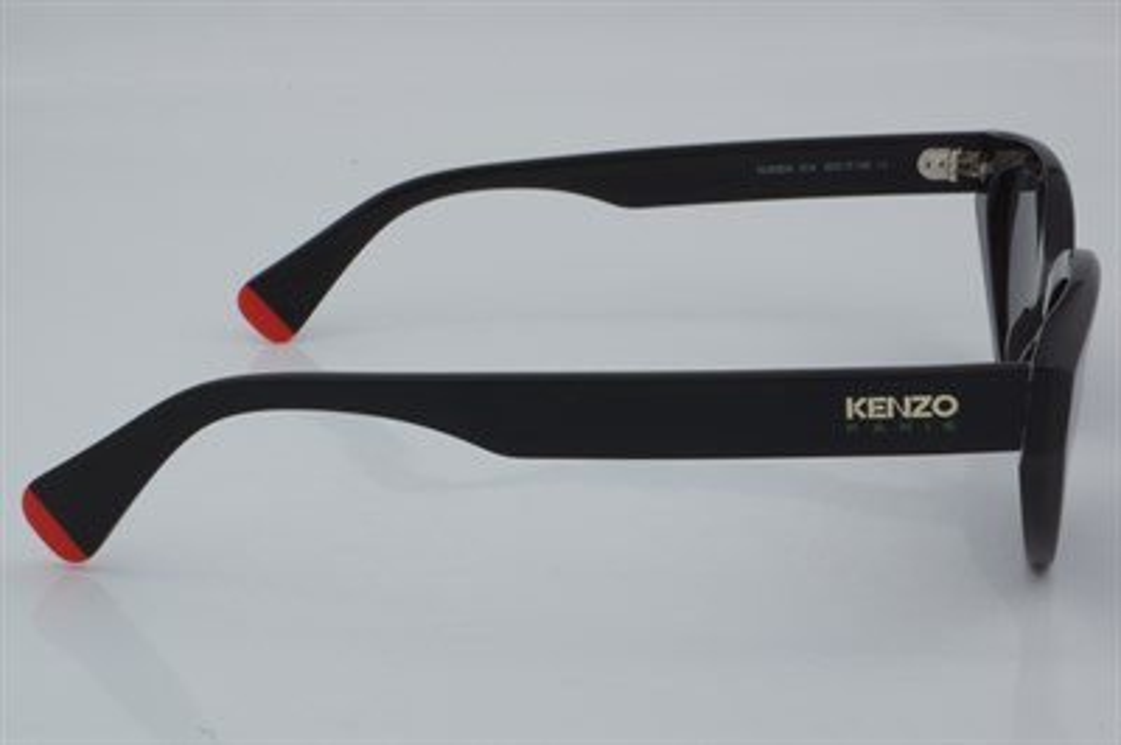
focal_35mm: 75
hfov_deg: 27.0
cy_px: 372
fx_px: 2333
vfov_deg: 18.2
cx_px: 560
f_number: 32
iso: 100
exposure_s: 1/4
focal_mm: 50
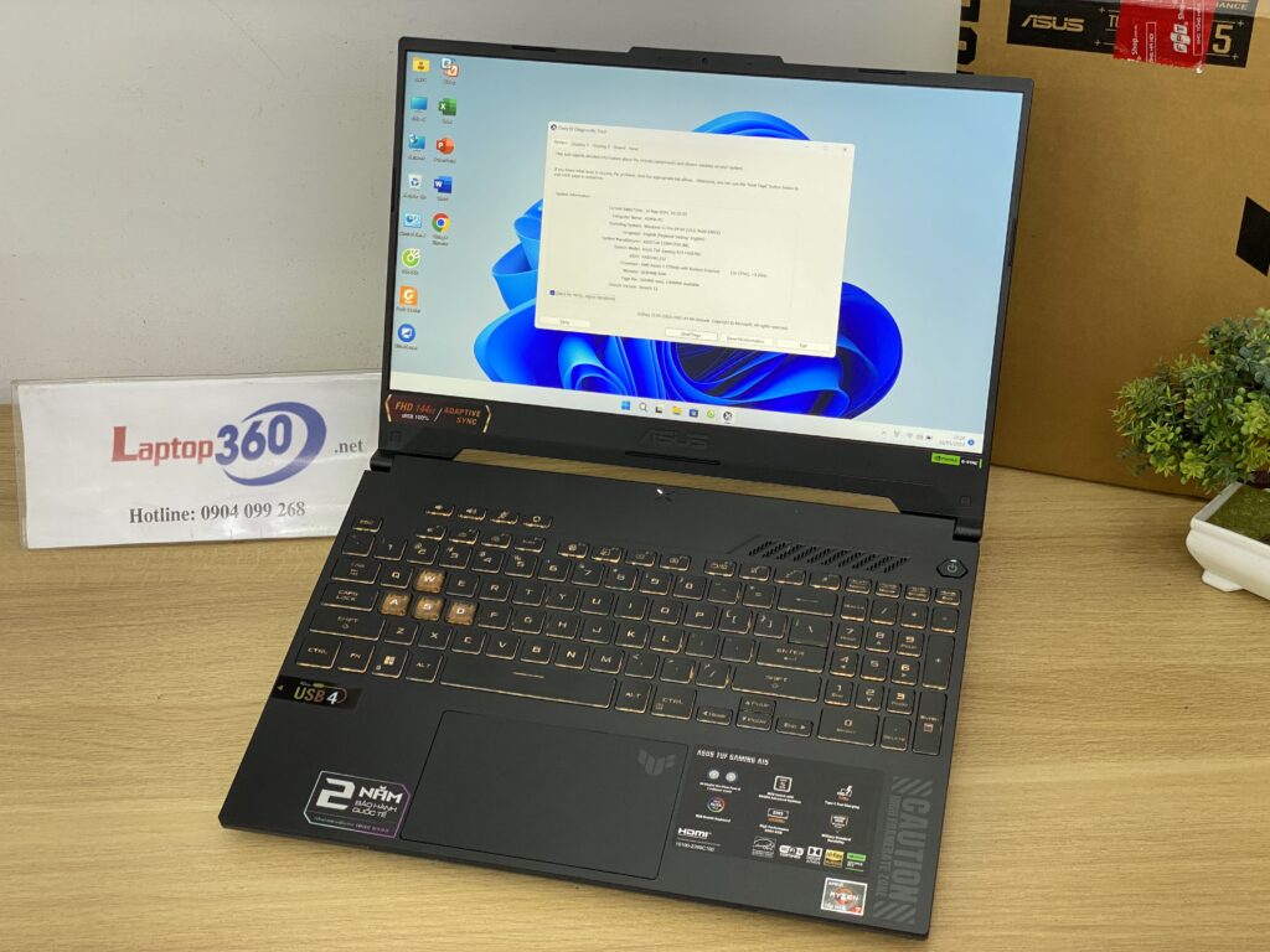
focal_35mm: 52
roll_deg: +1.4
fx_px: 1908
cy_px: 476
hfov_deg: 36.8
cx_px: 635
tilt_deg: -36.9
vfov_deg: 28.0
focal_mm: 6
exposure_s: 1/50
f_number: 2
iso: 80
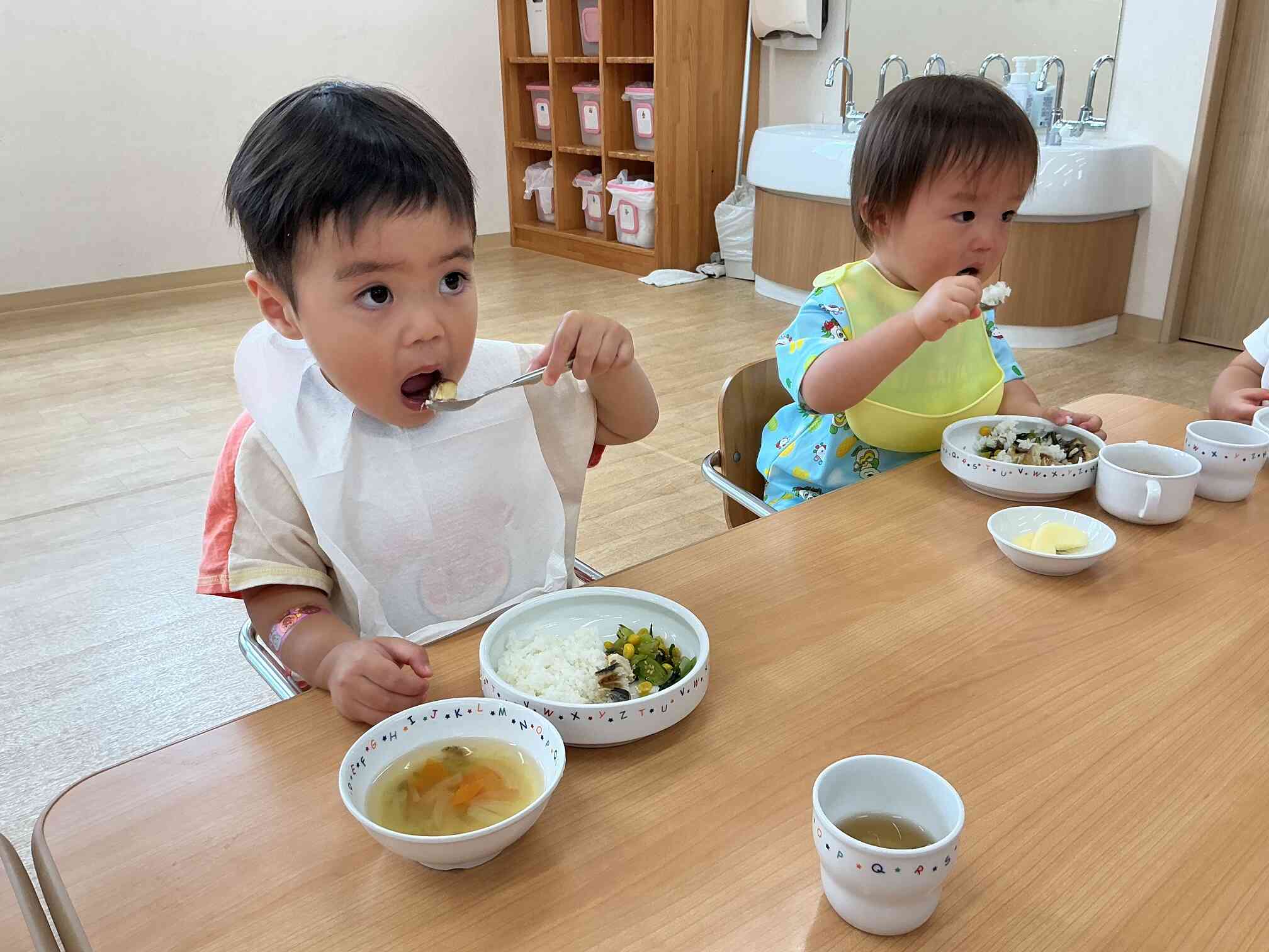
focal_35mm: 29
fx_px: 1063
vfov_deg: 48.2
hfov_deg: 61.7
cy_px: 476
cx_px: 634
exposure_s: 1/120
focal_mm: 3
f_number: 1.8
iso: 40
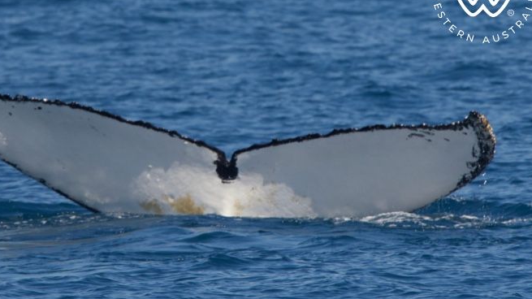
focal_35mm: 768
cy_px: 149
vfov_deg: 1.6
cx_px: 217
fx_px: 10831
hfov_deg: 2.8
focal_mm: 600
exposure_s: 1/3200
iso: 1250
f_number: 8
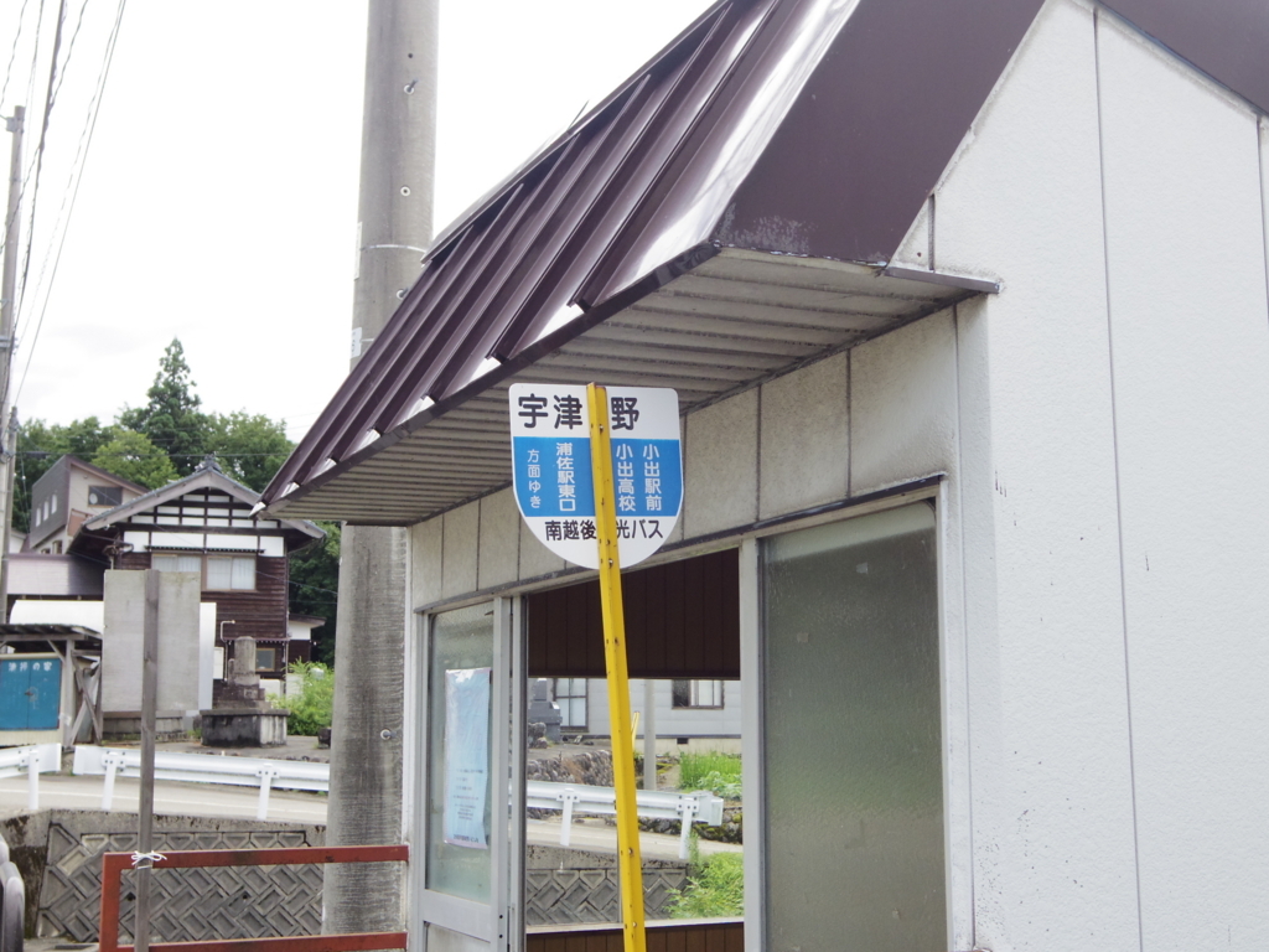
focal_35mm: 47
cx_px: 634
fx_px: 1723
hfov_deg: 40.4
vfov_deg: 30.9
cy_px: 476
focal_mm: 8.5
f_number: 3.2
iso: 250
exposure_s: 1/1000
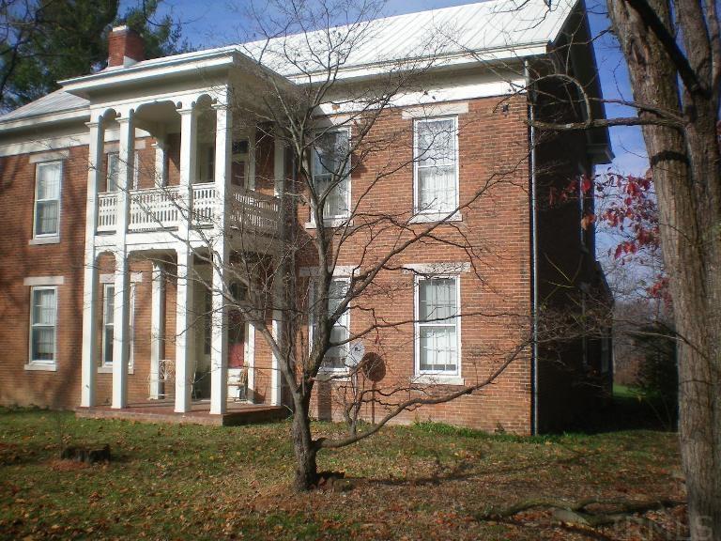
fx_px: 791
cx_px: 360
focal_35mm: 38
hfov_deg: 49.0
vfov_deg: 37.7
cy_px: 270
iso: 64
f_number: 4.6
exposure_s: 1/640
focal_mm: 6.3
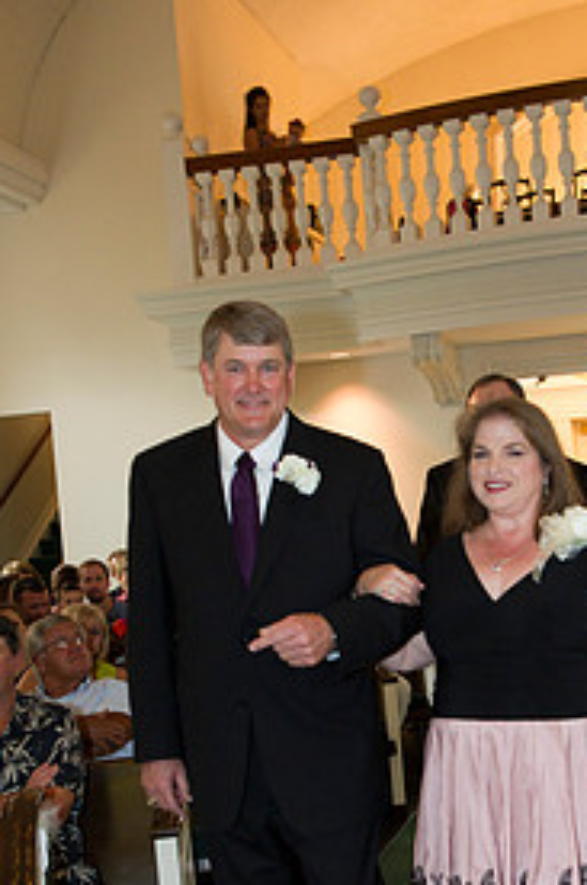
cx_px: 422
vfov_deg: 31.8
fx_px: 1522
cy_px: 664
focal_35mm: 62
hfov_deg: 21.7
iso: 1600
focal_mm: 38
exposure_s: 1/60
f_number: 3.5
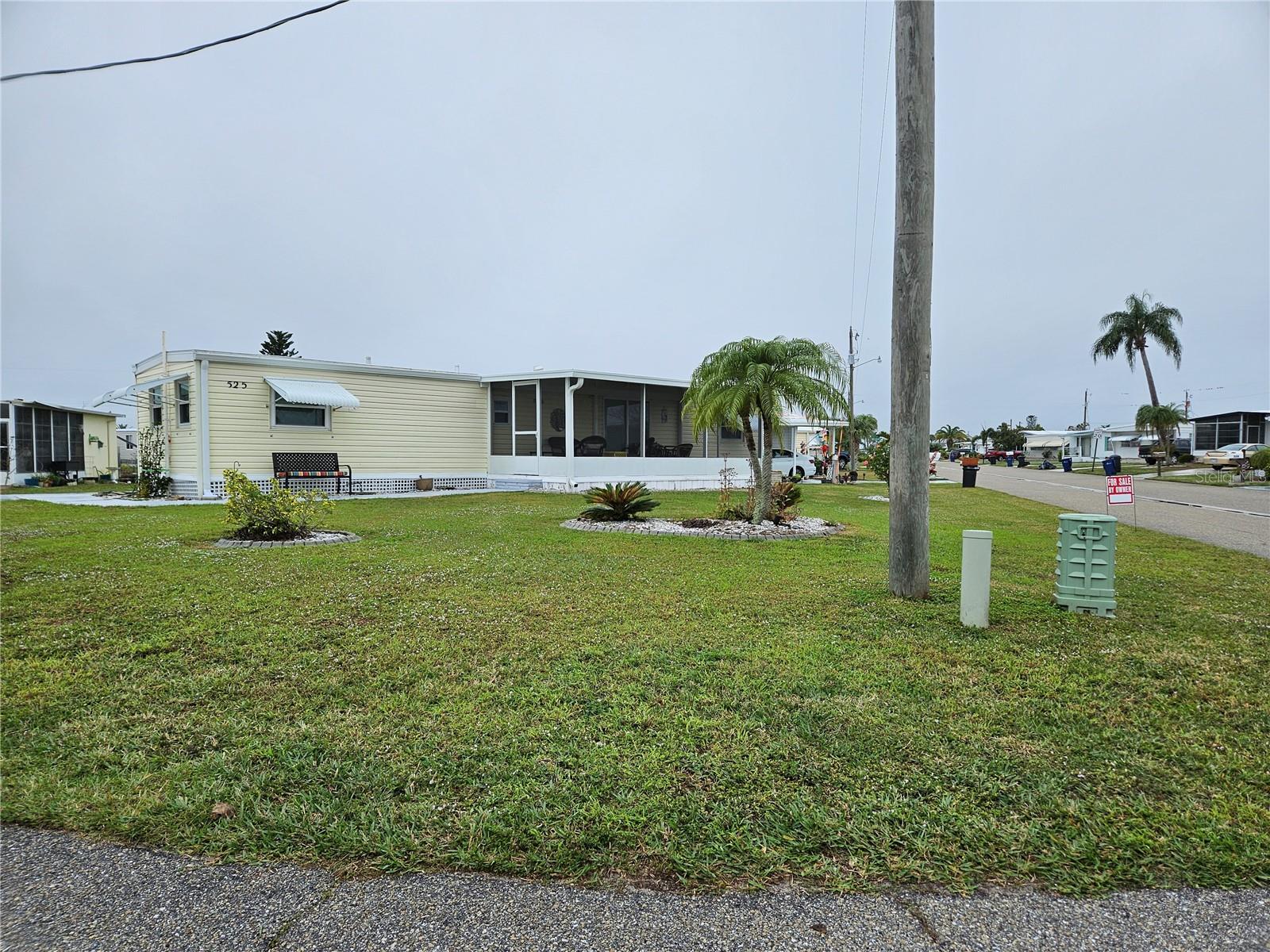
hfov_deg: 73.9
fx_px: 844
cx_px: 635
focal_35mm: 23
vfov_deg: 58.9
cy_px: 476
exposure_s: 1/1819
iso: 25
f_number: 1.8
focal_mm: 5.4
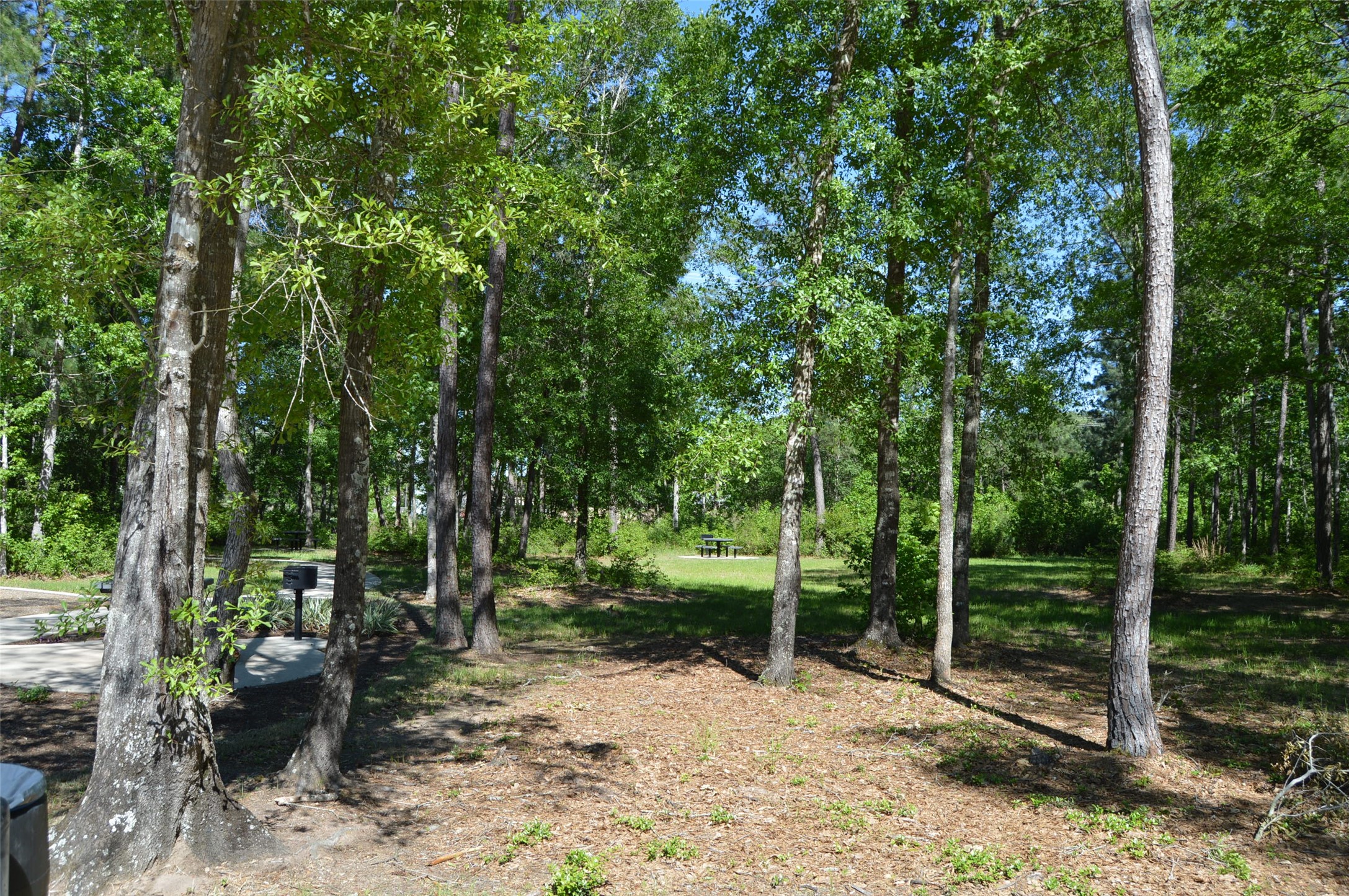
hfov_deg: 67.4
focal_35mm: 27
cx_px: 674
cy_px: 448
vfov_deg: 47.8
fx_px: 1011
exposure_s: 1/200
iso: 100
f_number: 7.1
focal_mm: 18
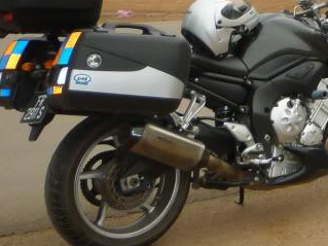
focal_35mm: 93
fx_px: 881
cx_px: 489
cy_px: -122
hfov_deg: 18.7
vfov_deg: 14.8
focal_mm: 5.2
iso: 200
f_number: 4
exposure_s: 1/640
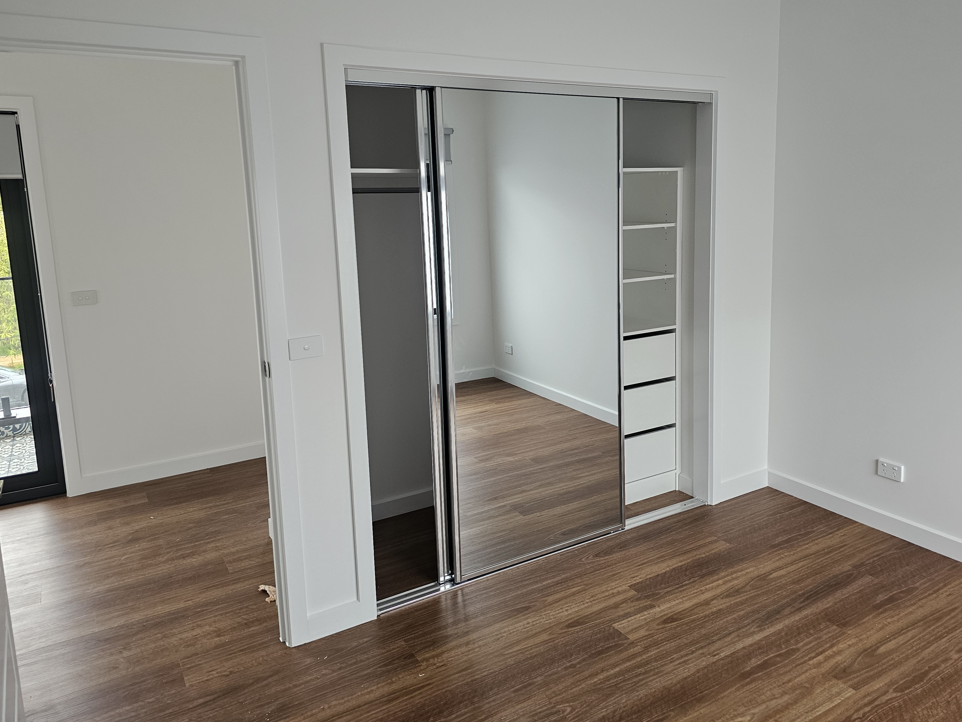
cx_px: 524
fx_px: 723
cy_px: 320
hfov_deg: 67.2
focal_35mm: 26
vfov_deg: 53.0
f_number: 1.7
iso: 125
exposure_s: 1/100
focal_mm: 6.3
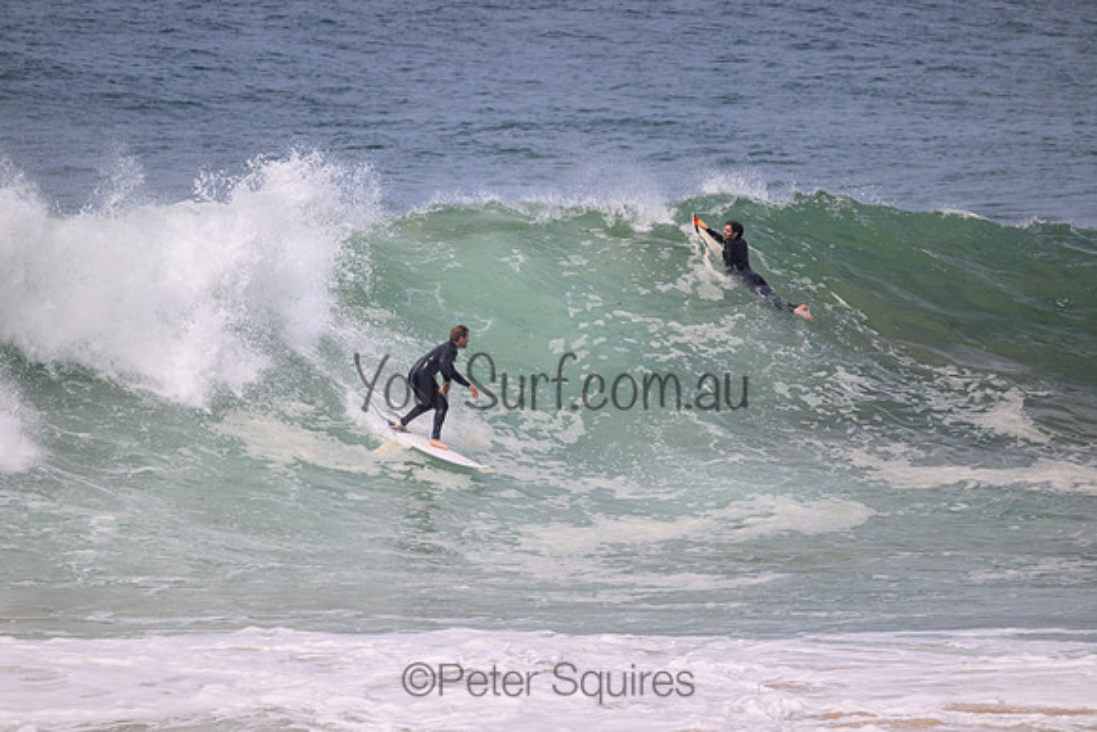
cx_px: 548
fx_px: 18592
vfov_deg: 2.3
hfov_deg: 3.4
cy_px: 366
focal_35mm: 610
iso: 560
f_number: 11
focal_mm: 610
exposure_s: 1/2000
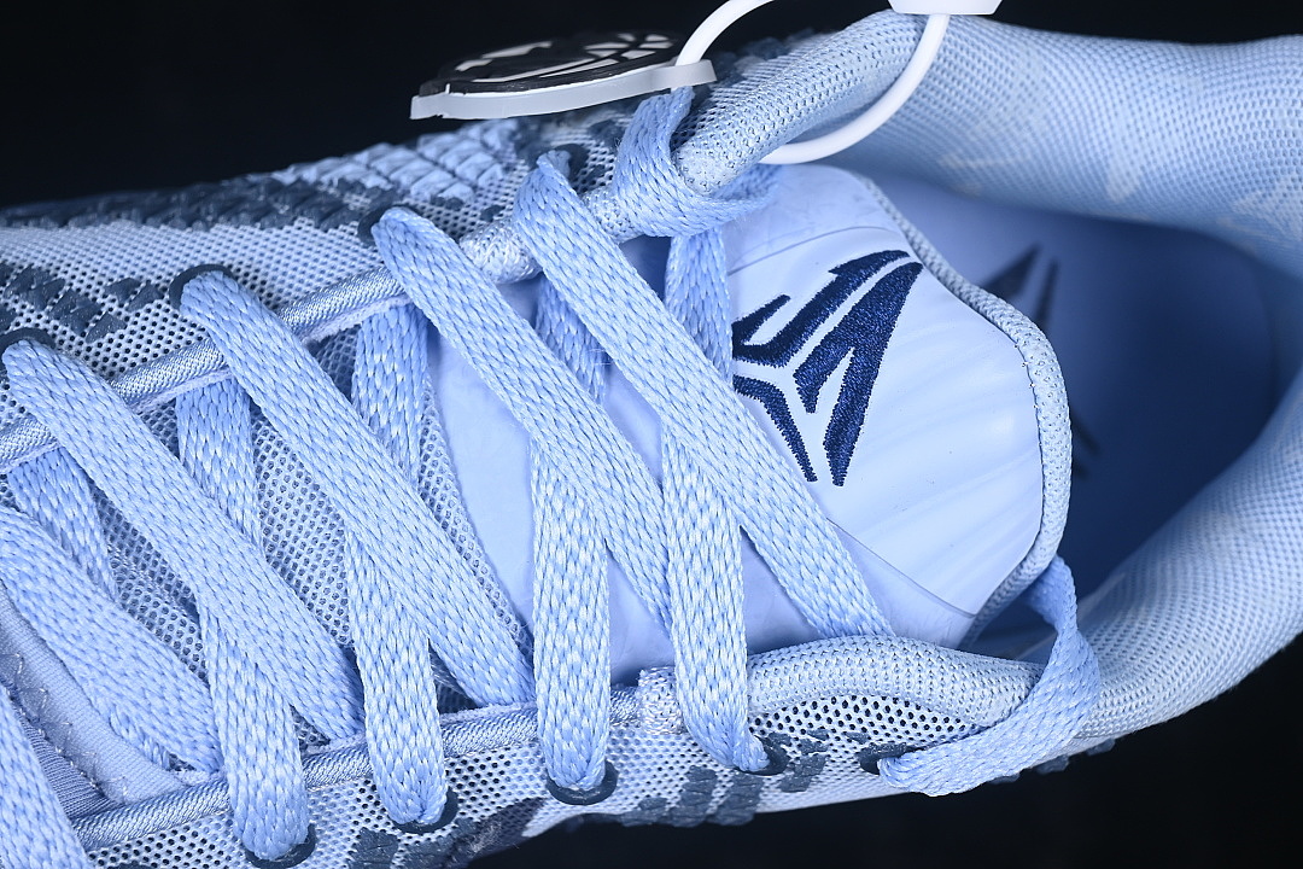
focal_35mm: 75
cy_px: 434
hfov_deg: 27.0
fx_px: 2714
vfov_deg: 18.2
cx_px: 652
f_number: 7.1
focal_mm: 50
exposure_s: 1/80
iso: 160
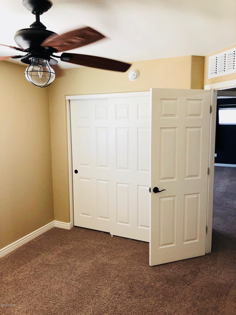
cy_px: 158
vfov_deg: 63.4
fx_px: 255
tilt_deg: -8.1
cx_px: 118
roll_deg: +0.3
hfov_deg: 49.7
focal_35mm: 28
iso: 40
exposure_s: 1/20
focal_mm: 4
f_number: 1.8
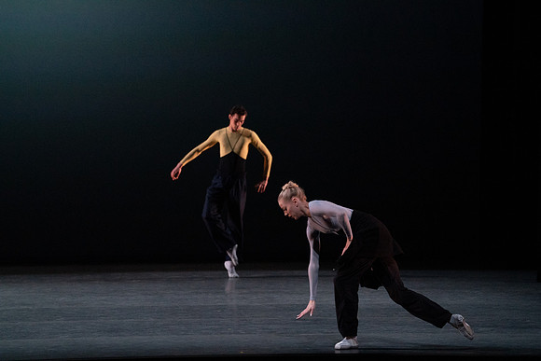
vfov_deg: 6.9
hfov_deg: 10.3
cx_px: 270
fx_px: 3006
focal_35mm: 200
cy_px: 180
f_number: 8
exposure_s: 1/500
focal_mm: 200
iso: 12800
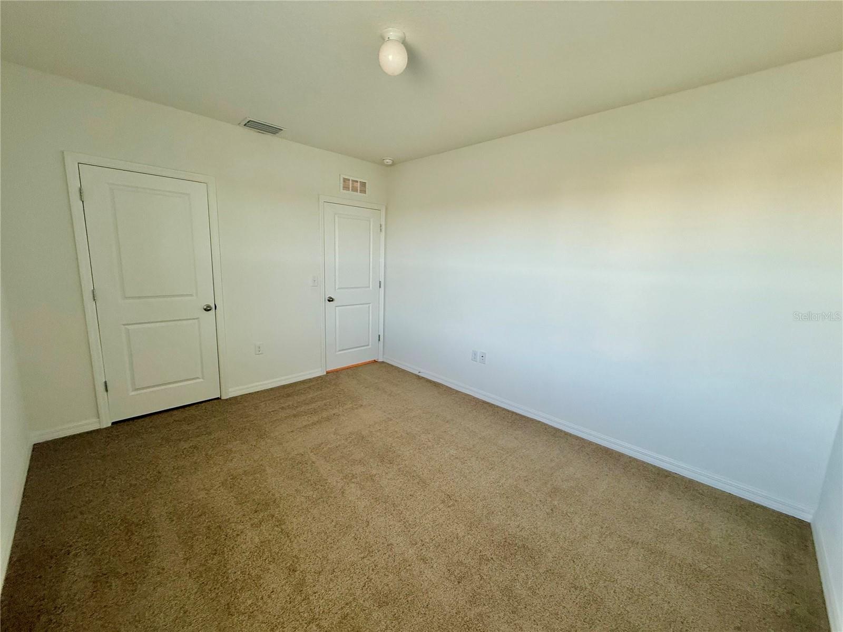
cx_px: 422
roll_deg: -2.2
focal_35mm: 14
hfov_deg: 102.1
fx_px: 341
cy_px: 316
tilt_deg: -9.1
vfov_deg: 85.7
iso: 250
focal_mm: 2.22
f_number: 2.2
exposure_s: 1/99
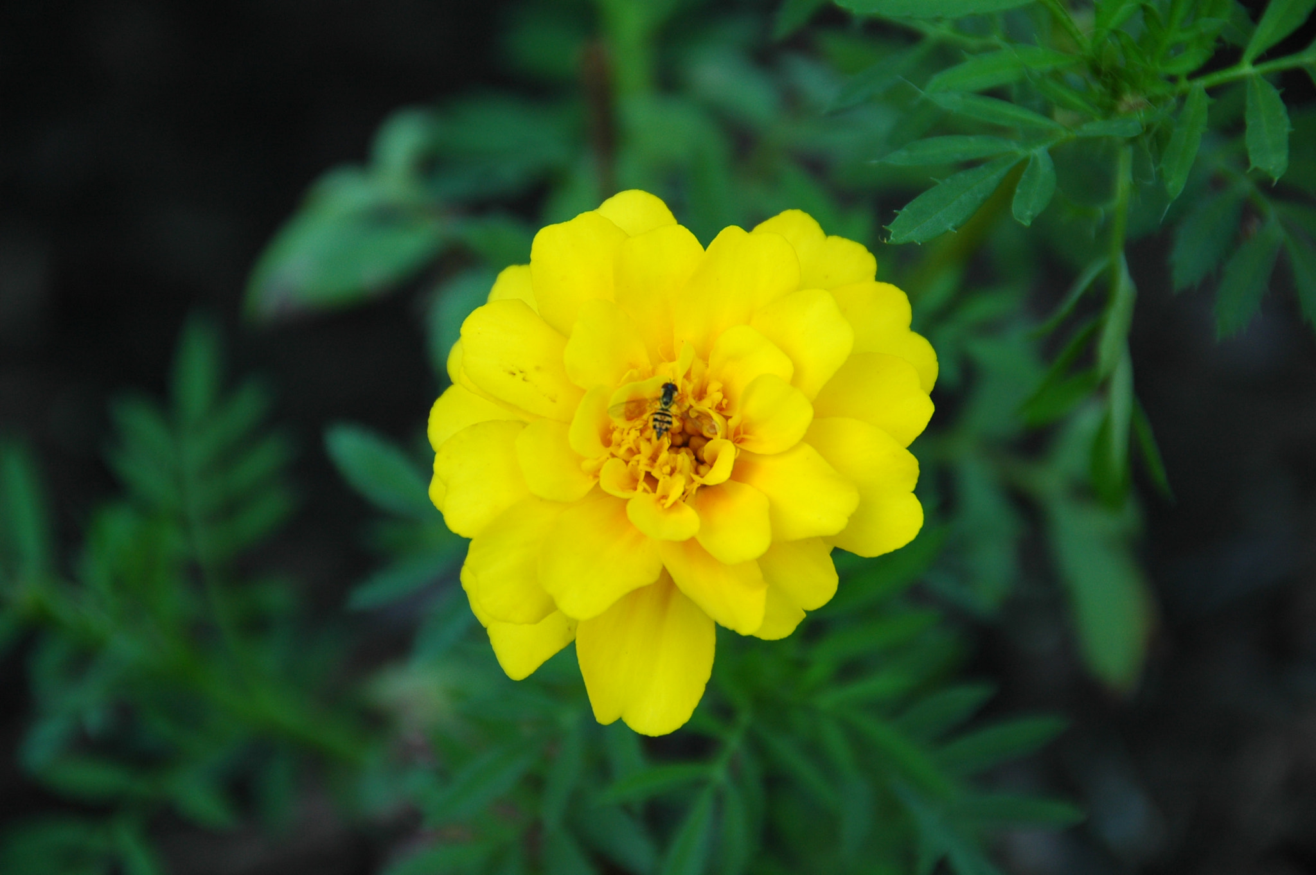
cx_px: 658
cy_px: 438
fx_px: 10958
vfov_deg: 4.6
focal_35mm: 300
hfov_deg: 6.9
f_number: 5.6
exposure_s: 1/125
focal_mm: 200
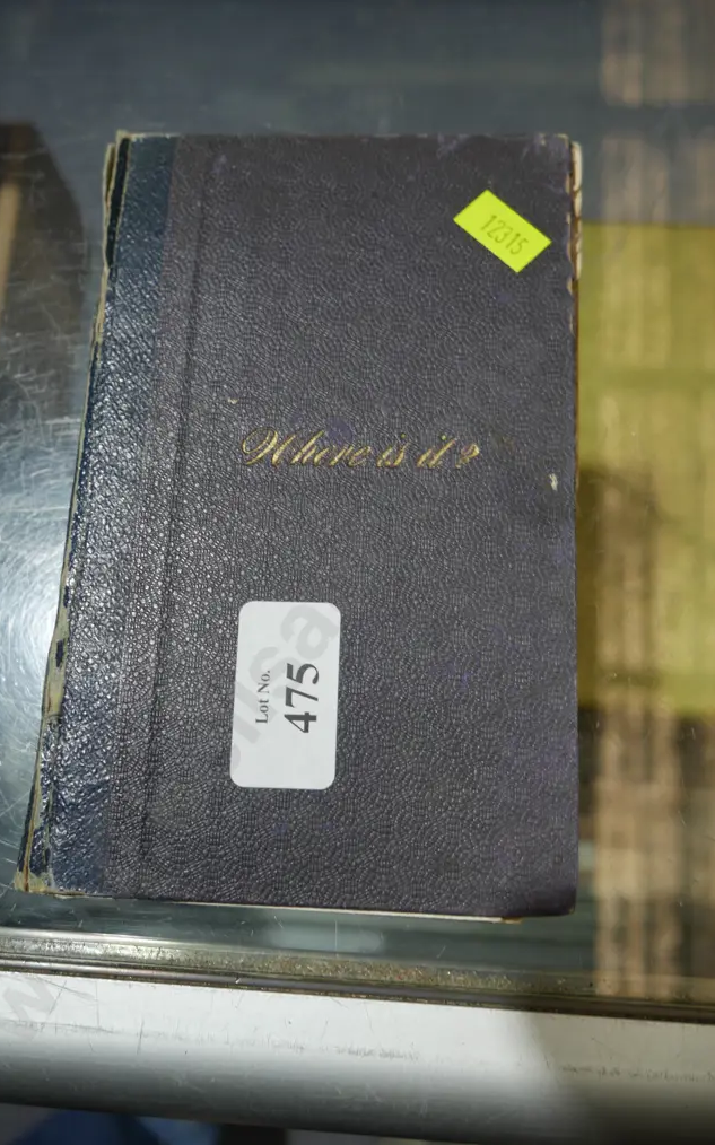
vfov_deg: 62.9
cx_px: 347
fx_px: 936
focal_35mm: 30
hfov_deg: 41.8
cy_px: 576
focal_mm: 14
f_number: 3.5
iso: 200
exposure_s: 1/100
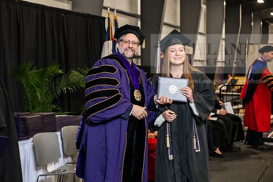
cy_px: 91
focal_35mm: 70
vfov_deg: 19.5
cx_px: 136
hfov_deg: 28.8
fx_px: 531
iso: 2500
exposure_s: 1/200
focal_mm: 70
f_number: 5
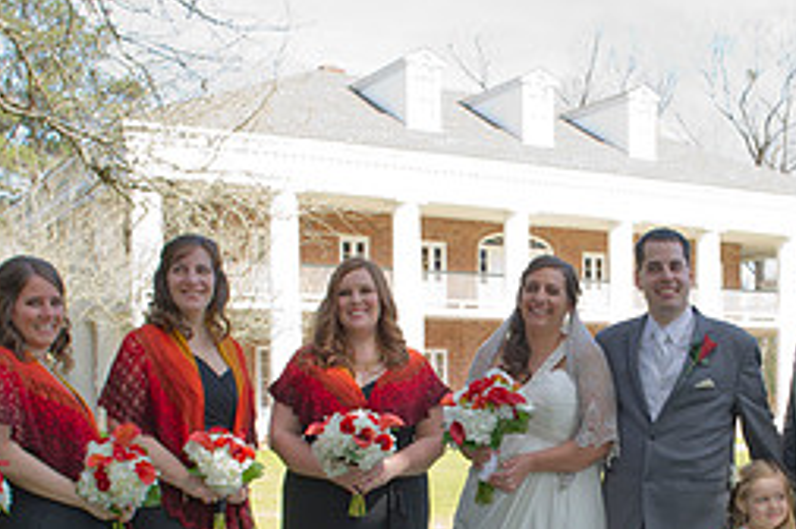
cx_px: 585
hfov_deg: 35.6
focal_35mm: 55
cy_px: 450
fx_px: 1215
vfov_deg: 24.0
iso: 200
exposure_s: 1/100
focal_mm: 24
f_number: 6.3
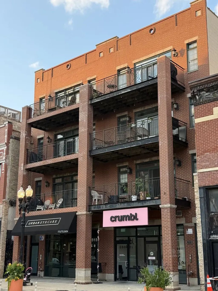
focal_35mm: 48
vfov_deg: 39.7
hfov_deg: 30.3
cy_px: 146
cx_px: 109
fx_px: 403
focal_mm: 6.76
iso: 80
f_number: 1.78
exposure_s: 1/349
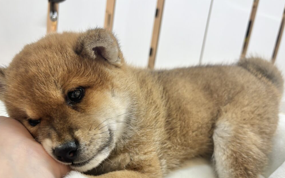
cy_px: 123
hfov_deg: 58.1
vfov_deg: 37.8
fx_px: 256
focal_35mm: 33
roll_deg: -8.8
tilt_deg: -15.8
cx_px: 135
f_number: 1.6
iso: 80
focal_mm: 5.96
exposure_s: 1/100
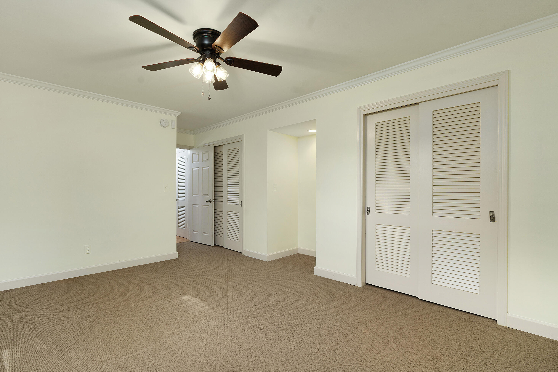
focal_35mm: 16
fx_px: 248
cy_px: 186
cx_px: 279
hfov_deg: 96.7
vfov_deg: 73.7
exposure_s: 1/10
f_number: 7.1
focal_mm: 16
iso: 320
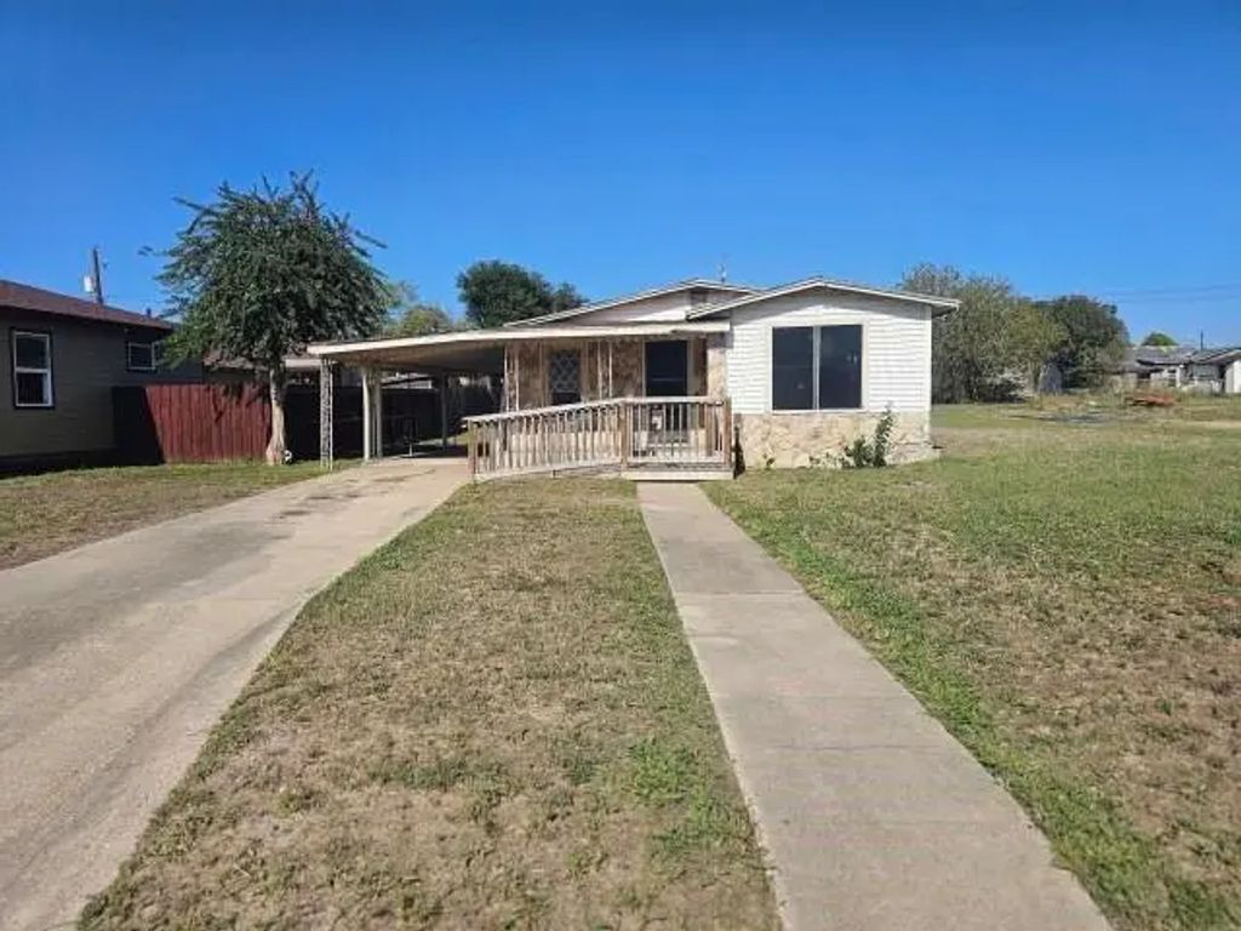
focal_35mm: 23
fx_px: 825
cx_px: 620
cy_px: 466
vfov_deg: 58.9
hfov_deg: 73.9
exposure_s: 1/1641
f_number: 1.7
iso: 12
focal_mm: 6.3
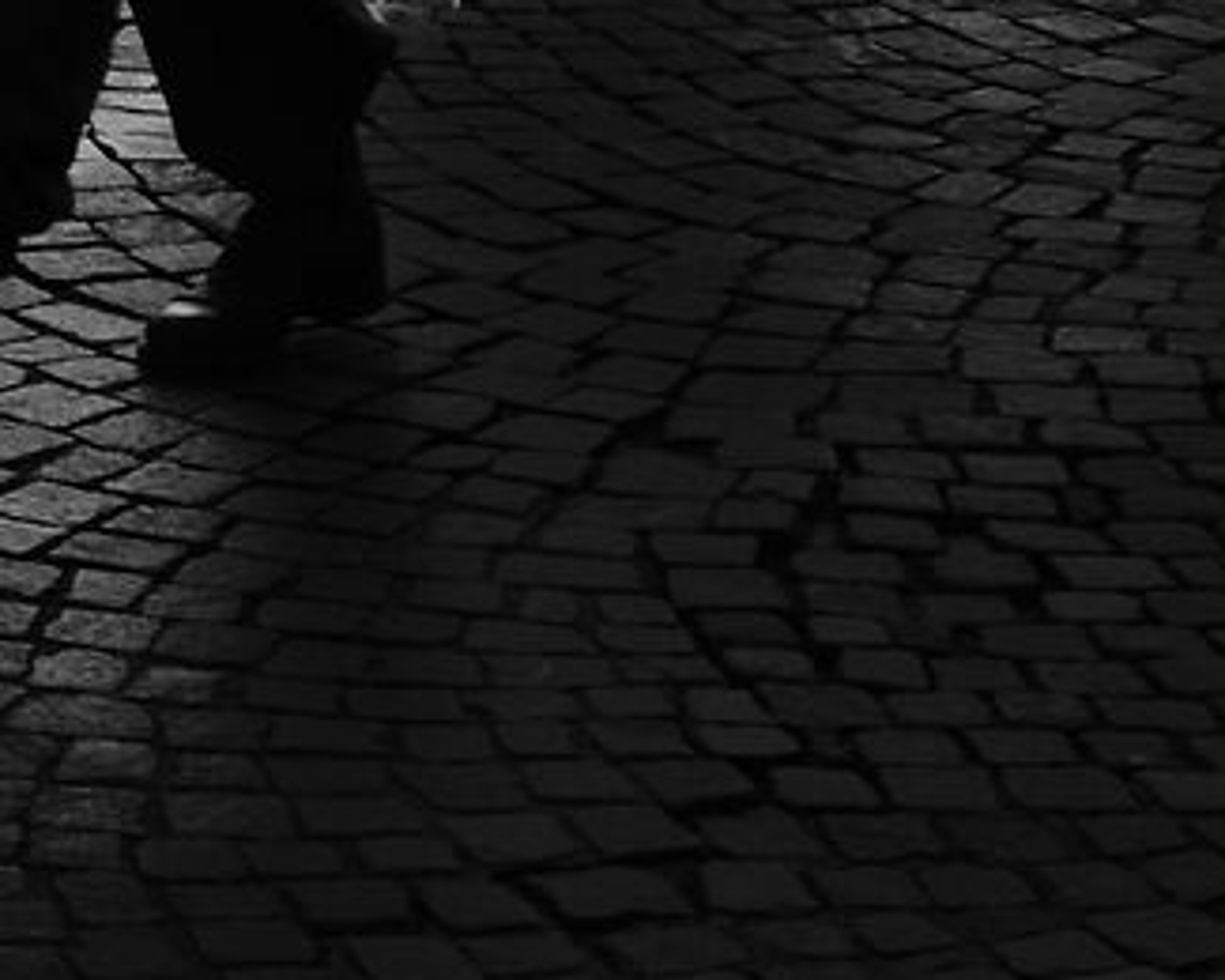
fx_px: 7034
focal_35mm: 194
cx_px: -573
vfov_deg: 7.4
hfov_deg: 9.7
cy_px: -1481
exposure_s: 1/125
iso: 250
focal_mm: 18.8
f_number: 7.1
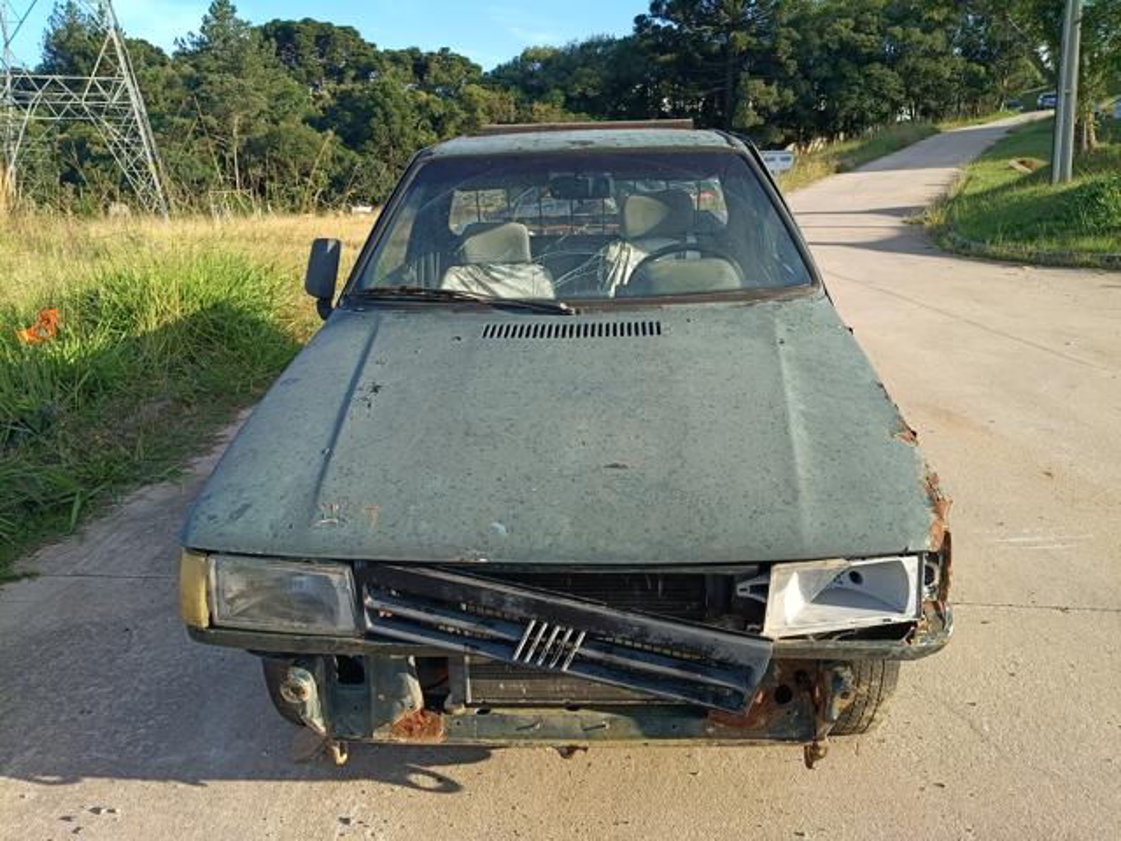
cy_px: 420
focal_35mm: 26
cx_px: 560
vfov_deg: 53.1
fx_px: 842
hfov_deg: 67.3
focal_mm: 4.81
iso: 148
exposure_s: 1/468
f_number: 1.8
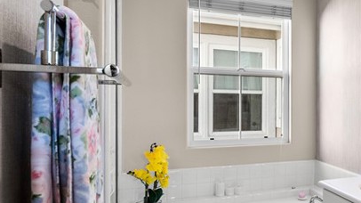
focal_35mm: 37
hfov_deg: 46.1
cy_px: 89
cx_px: 355
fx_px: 354
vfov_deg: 31.9
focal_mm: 14
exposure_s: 1/5
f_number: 9
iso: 200
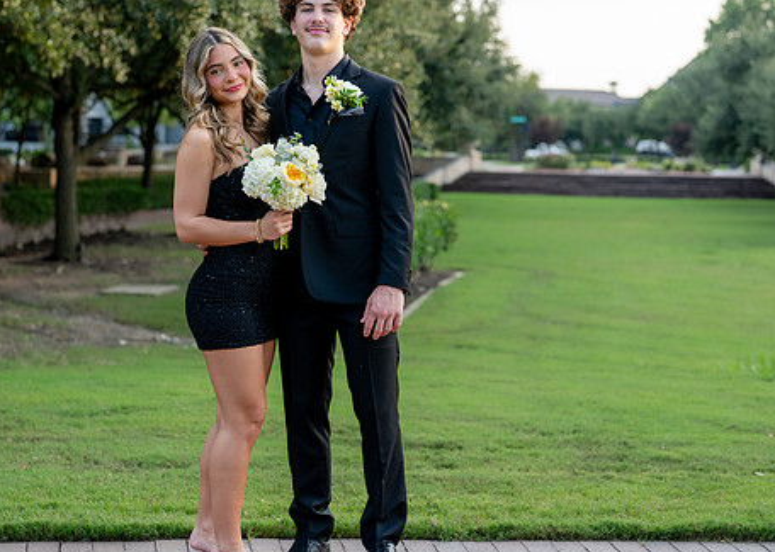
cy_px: 221
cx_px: 337
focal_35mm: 76
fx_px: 1672
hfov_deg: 26.1
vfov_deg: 18.7
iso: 250
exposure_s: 1/500
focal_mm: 50
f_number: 2.5
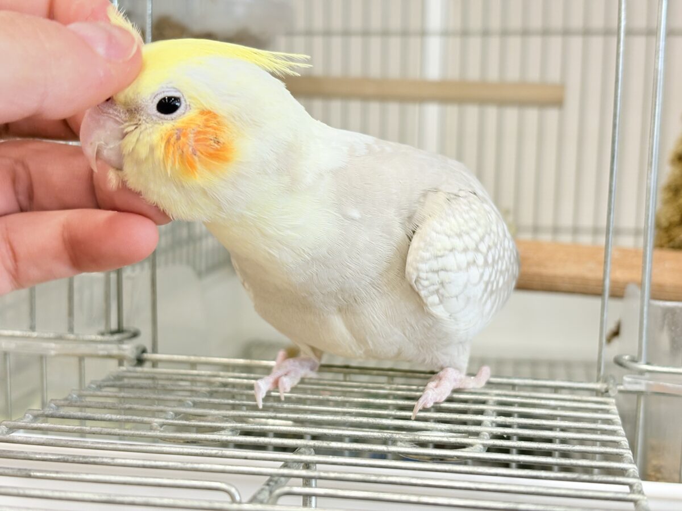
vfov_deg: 28.0
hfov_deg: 36.8
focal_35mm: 52
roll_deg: -0.7
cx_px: 341
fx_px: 1024
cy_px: 256
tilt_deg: -7.3
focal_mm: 5.96
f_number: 1.6
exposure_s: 1/50
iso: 50
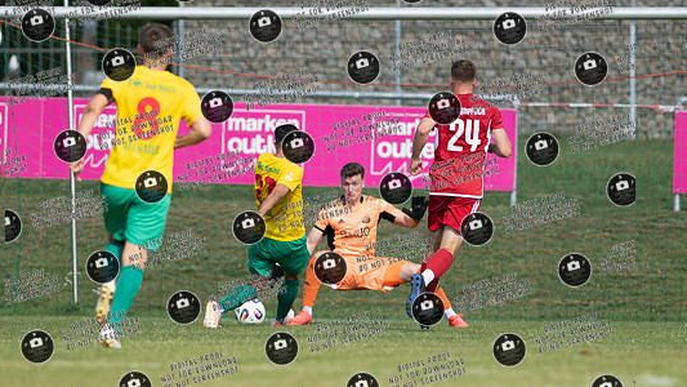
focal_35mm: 706
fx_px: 12863
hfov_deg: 3.1
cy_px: 177
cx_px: 352
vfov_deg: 1.7
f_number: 3.2
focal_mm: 300
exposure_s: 1/1600
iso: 100
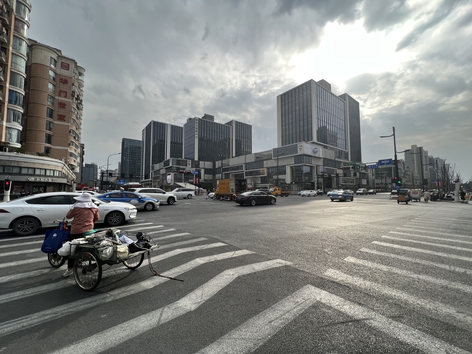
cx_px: 236
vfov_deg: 89.9
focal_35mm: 13
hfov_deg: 106.2
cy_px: 177
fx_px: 177
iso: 32
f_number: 1.8
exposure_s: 1/1024
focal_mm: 1.57
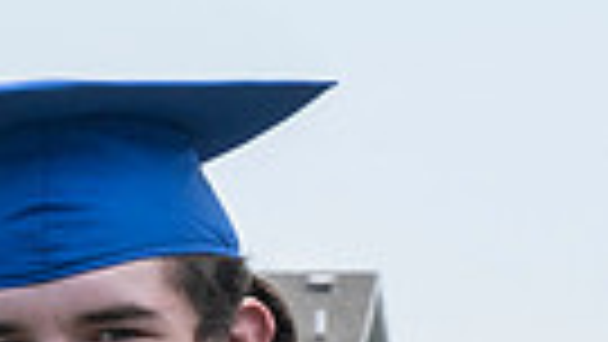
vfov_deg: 1.9
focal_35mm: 632
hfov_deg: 3.4
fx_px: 10191
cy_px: 414
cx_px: -334
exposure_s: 1/250
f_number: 13
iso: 200
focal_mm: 70
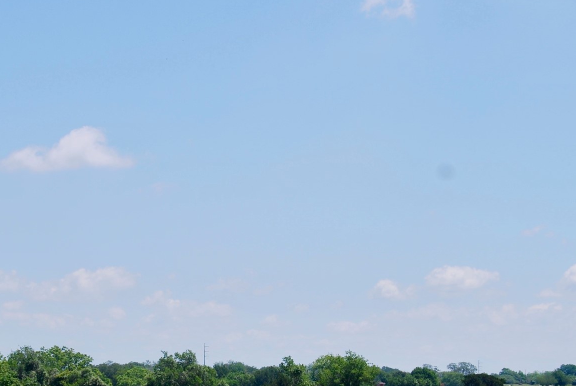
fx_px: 1986
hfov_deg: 16.5
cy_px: 310
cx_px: 195
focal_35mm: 124
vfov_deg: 11.1
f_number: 8
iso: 100
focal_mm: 44
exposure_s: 1/250
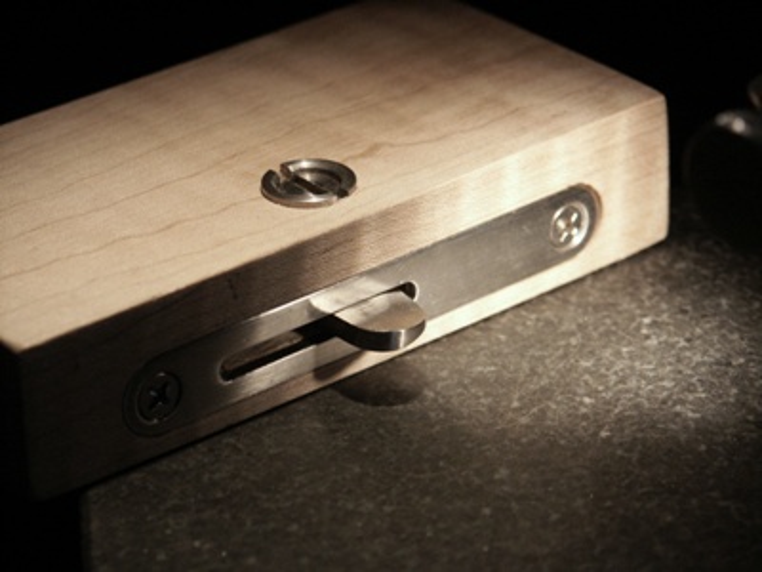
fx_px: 3852
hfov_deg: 11.3
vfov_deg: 8.5
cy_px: 286
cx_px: 381
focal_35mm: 175
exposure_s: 1/125
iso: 200
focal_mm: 44.34
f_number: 3.5
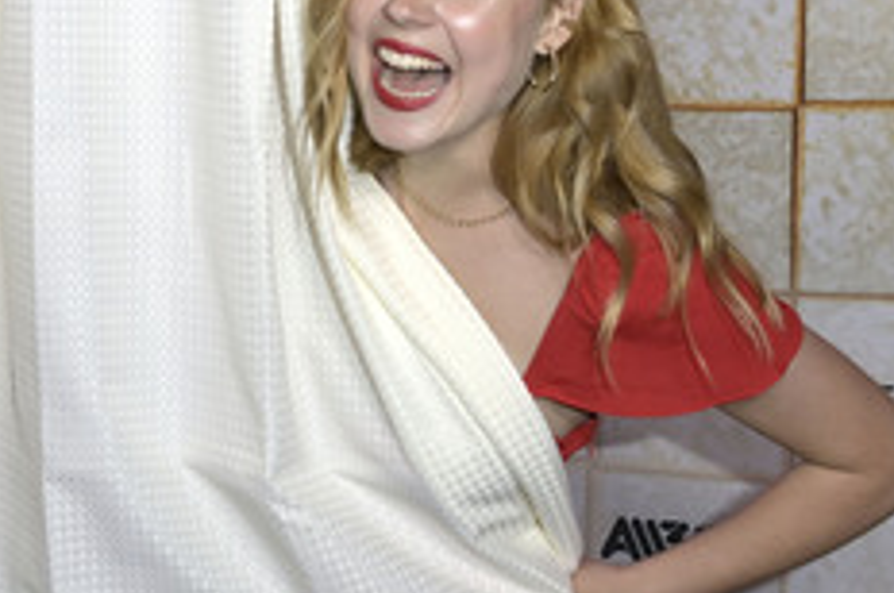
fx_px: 1835
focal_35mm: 74
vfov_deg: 18.3
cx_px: 102
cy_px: 189
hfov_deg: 26.5
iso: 500
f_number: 5
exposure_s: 1/200
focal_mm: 38
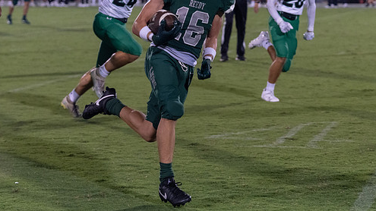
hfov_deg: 16.1
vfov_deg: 9.1
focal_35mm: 133
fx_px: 1326
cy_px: 73
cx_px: 202
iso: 3200
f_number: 3.5
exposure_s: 1/1000
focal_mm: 83
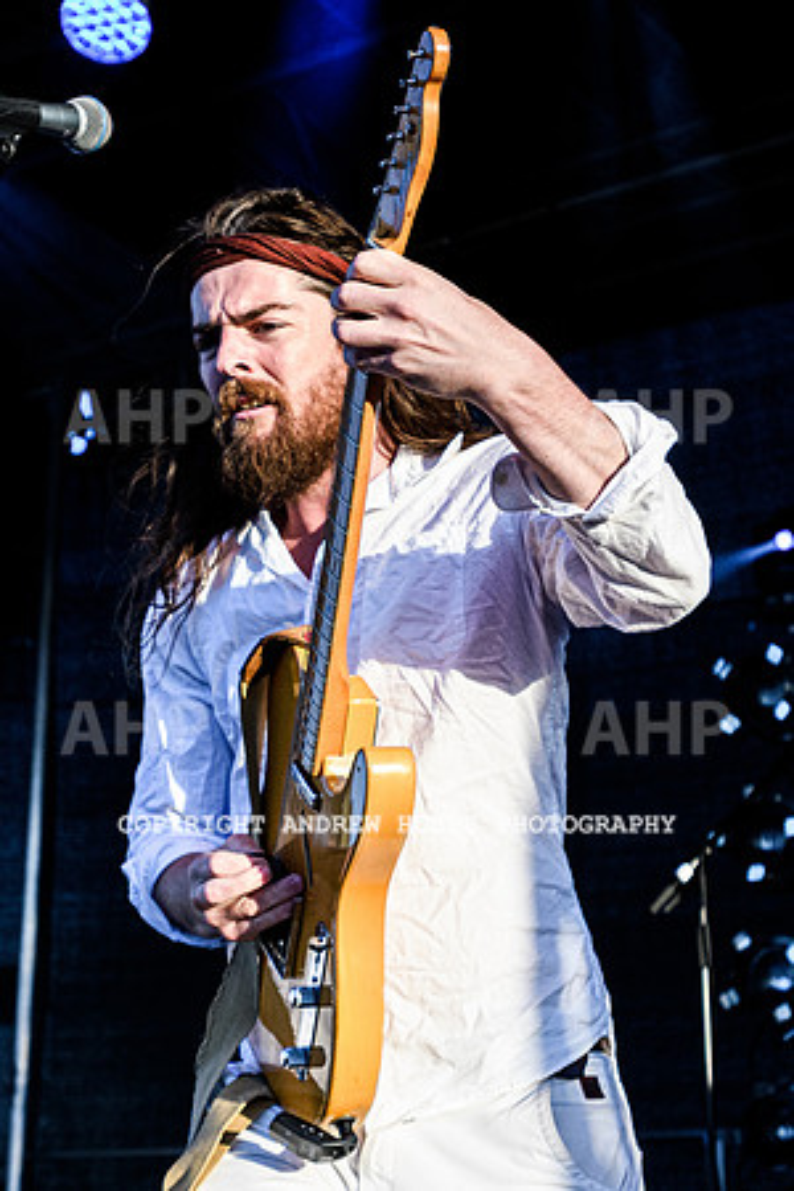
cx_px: 260
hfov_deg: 17.4
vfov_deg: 26.0
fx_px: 2583
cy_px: 631
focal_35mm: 78
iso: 2000
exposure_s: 1/3200
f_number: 5.6
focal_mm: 35
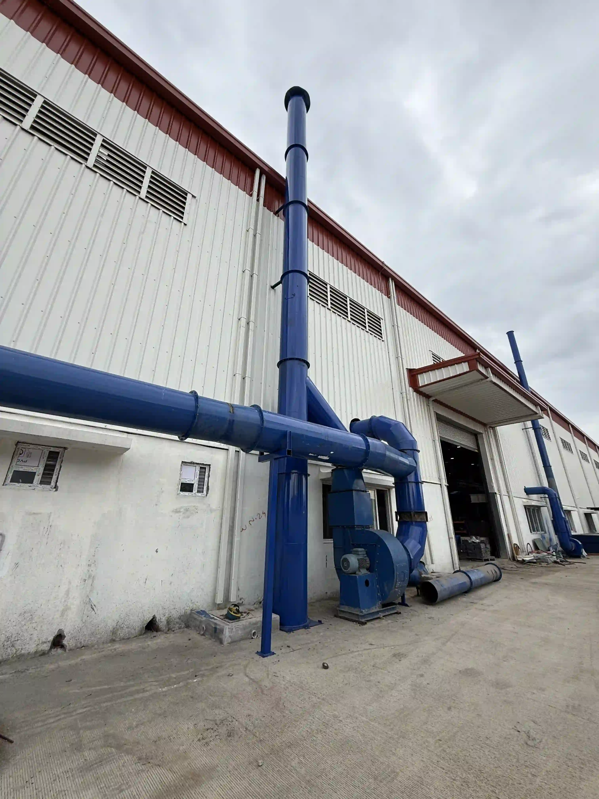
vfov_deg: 102.1
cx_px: 300
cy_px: 400
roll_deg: -1.1
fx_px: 323
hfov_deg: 85.7
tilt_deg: +22.1
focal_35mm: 14
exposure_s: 1/545
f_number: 2.2
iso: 50
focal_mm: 2.22
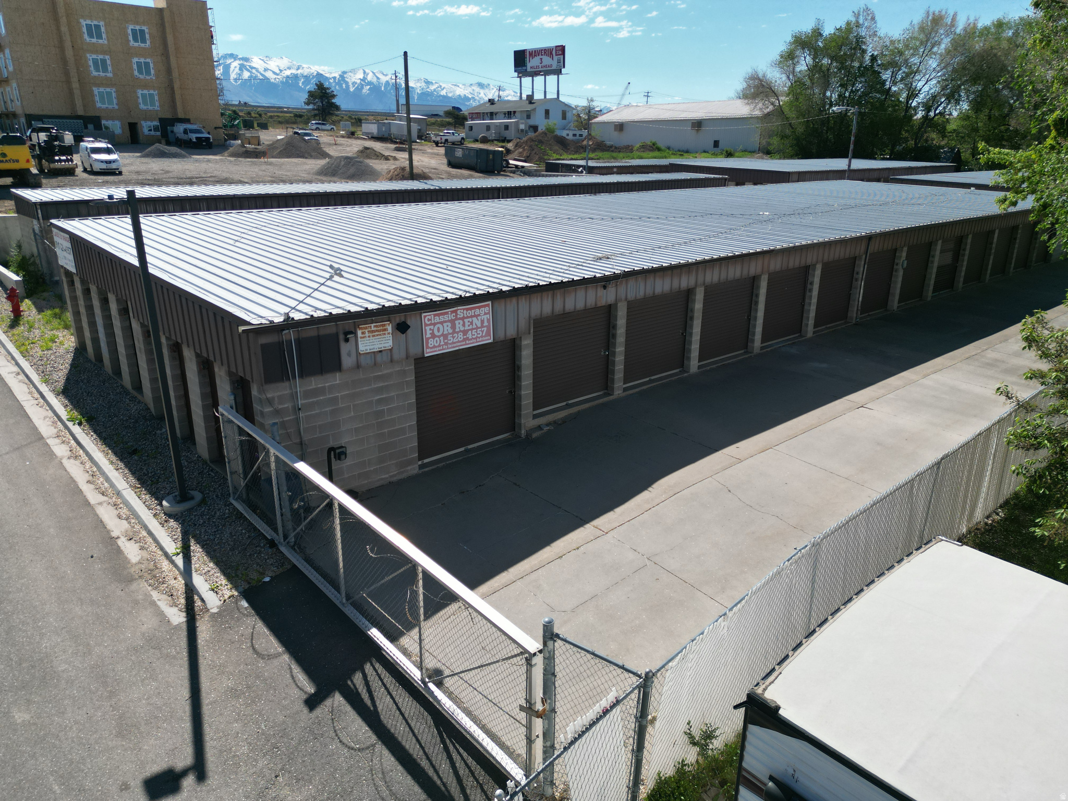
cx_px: 534
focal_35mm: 24
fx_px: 740
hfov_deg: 71.6
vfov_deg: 56.8
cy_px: 400
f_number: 1.7
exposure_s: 1/4000
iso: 130
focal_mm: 6.72
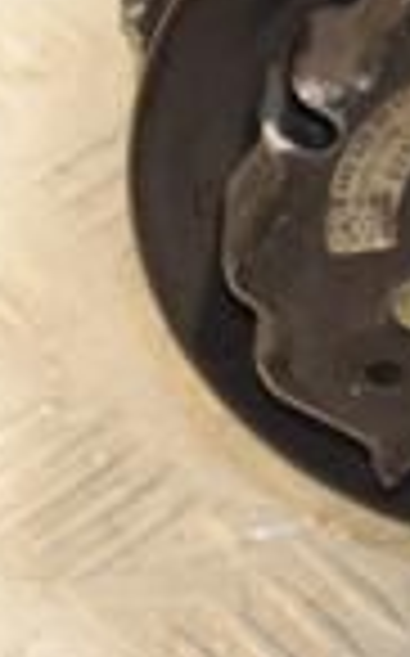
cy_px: -216
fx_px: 5858
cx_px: 383
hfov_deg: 4.0
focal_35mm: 327
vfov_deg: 6.4
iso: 800
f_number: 6.3
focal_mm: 52
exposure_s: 1/200
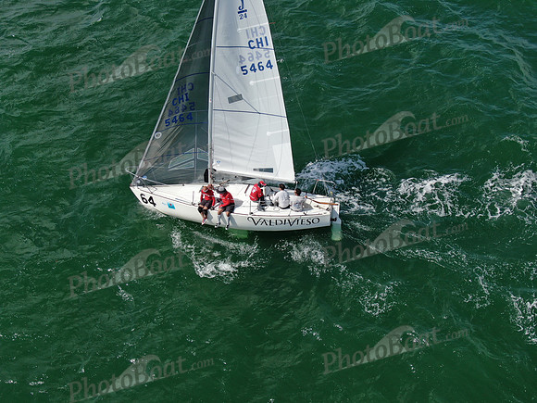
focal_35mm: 48
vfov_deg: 30.3
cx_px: 268
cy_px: 202
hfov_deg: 39.7
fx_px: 745
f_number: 3.8
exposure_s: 1/1000
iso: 100
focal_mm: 8.6
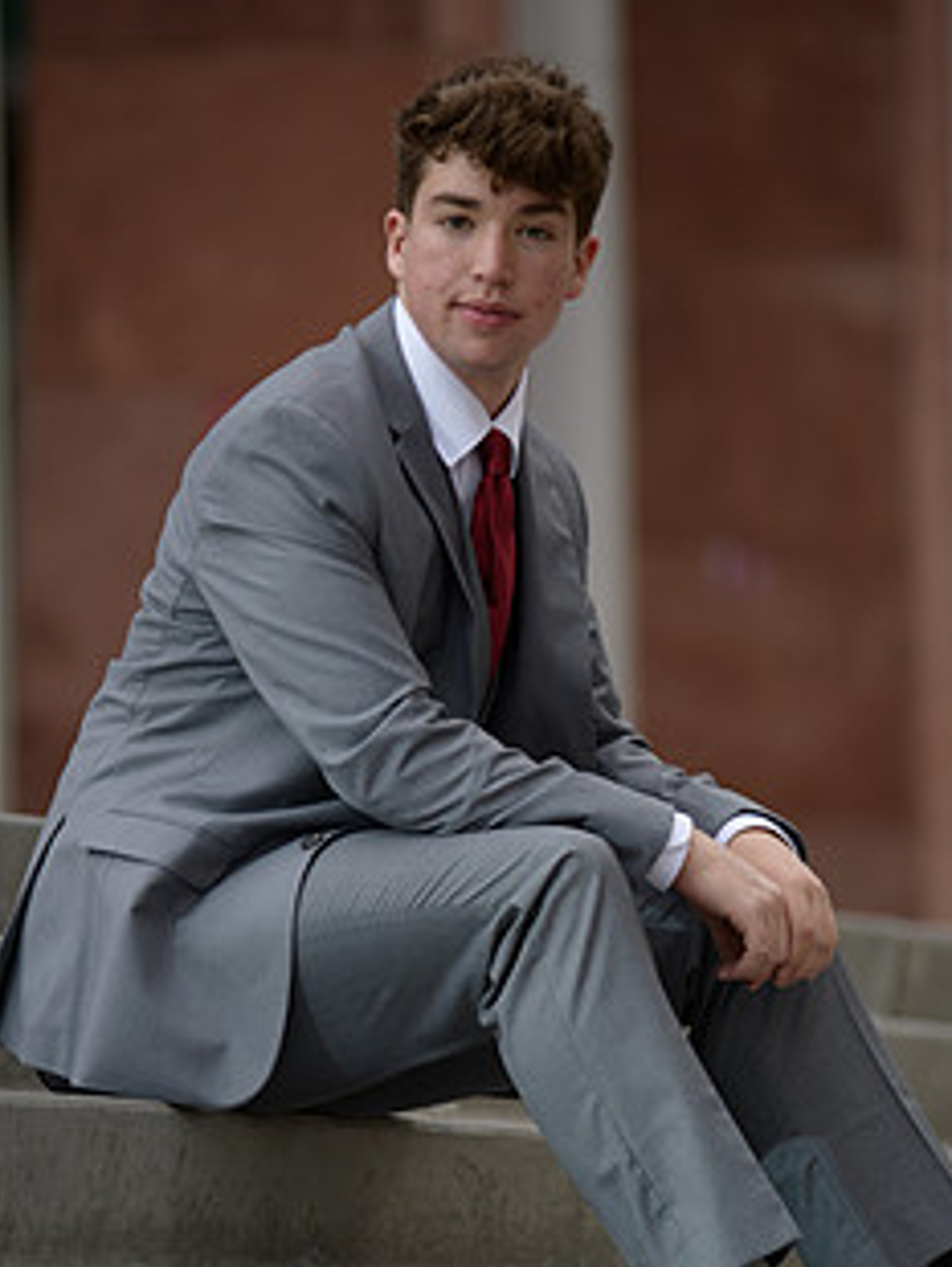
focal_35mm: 216
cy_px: 813
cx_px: 572
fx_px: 7910
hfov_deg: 6.9
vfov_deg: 9.2
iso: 250
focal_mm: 155
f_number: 2.8
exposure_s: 1/640
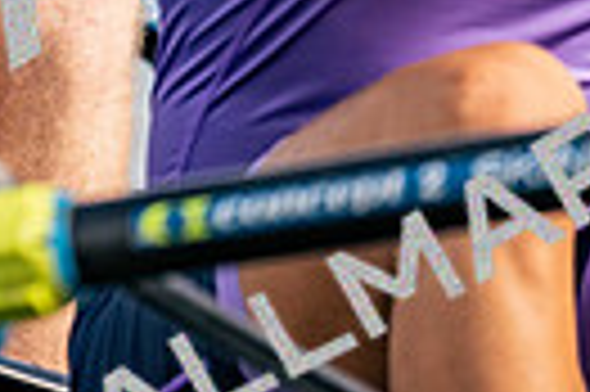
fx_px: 29070
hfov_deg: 1.2
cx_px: -401
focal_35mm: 1776
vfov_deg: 0.8
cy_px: -358
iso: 450
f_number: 4.5
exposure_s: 1/2500
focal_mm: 400
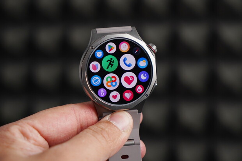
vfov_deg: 19.4
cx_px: 121
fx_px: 470
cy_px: 80
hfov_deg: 28.9
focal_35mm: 70
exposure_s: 1/160
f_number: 4
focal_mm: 70
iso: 320
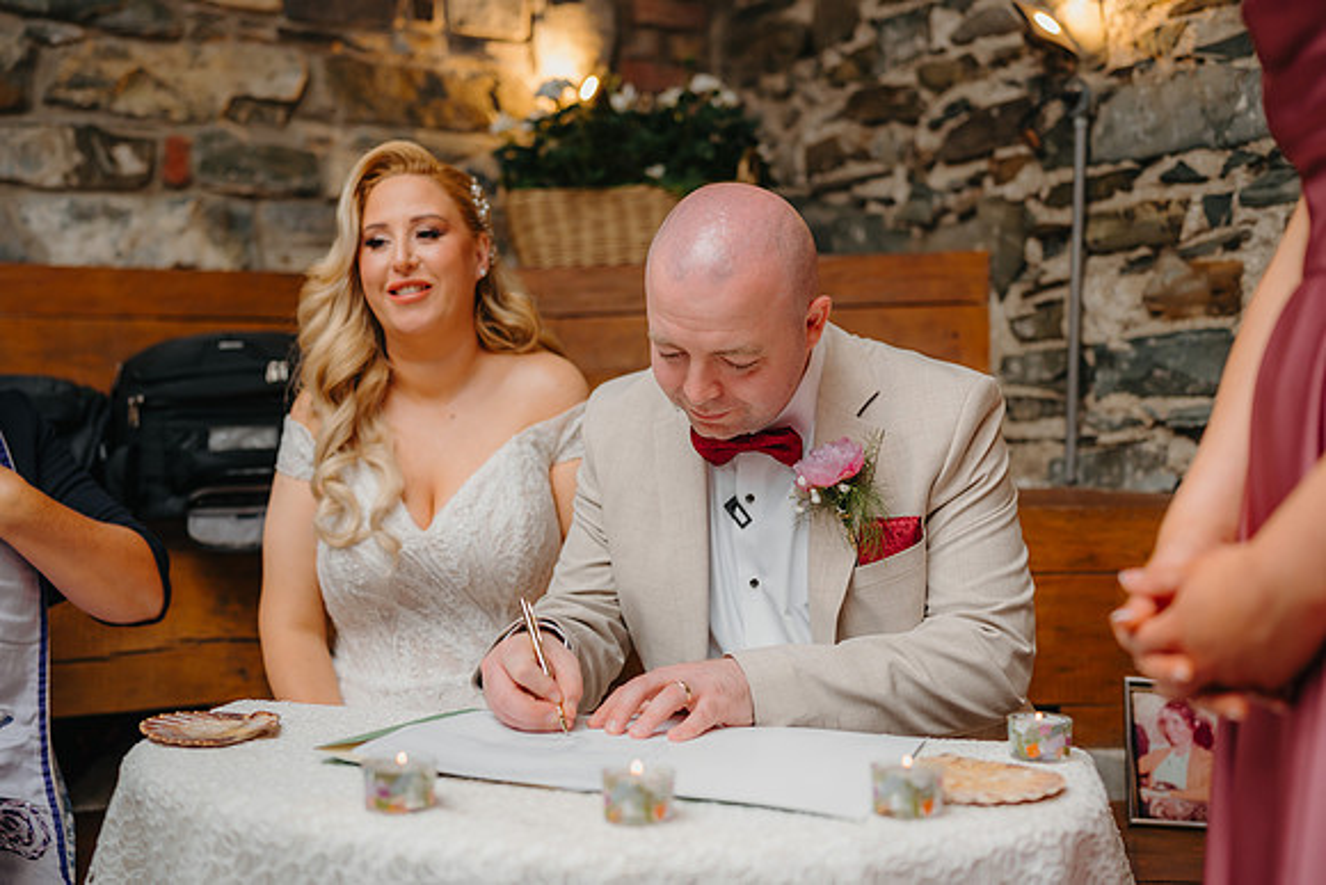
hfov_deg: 49.0
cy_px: 395
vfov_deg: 33.8
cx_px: 662
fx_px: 1456
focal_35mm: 40
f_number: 1.8
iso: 100
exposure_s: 1/200
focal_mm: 35
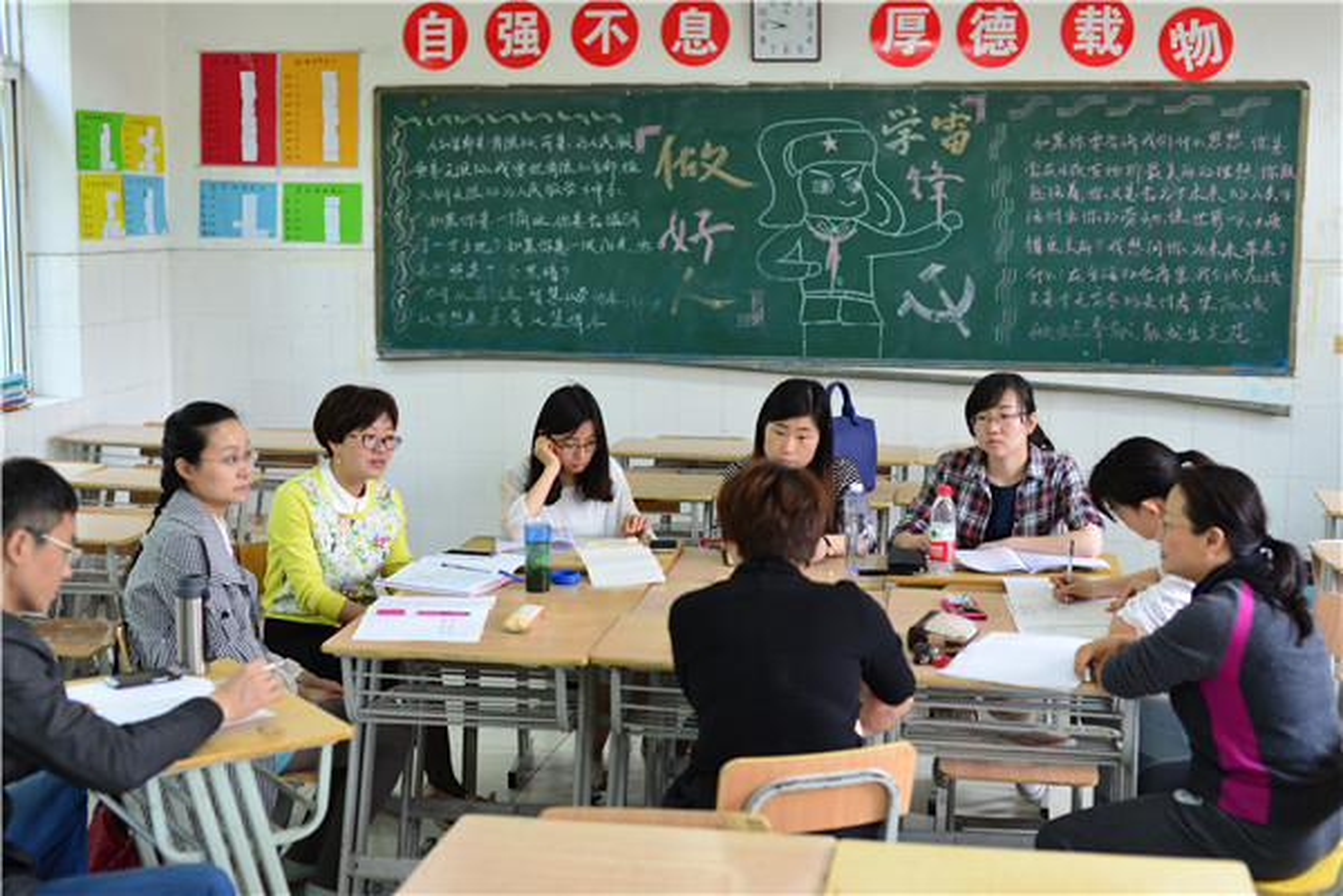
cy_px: 448
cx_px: 672
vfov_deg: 27.0
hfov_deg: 39.6
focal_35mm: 50
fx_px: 1865
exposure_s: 1/100
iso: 400
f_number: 2.8
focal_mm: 50
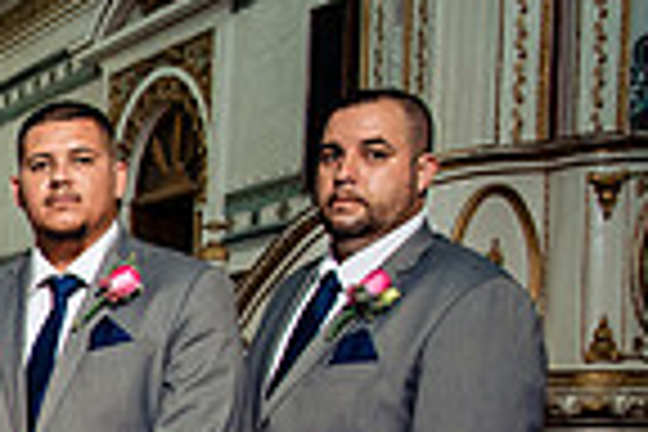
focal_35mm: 97
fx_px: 1746
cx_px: -558
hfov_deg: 16.9
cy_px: 542
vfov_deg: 13.6
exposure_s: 1/100
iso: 2000
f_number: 5.6
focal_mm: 24
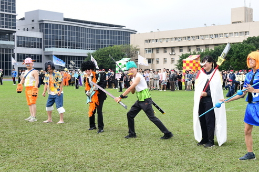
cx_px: 155
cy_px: 84
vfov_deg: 25.0
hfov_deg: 36.8
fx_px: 388
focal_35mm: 54
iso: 250
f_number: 7.1
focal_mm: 38
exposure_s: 1/250
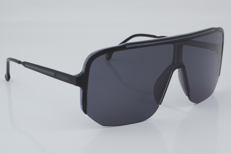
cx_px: 116
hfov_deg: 27.0
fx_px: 481
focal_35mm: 75
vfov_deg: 18.2
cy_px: 77
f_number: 32
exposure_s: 1/4
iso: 100
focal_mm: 50
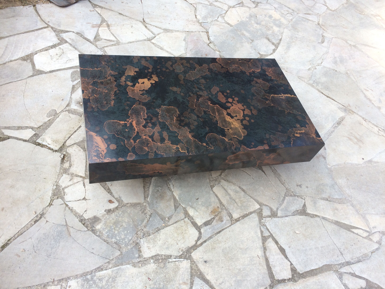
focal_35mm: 29
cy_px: 144
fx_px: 323
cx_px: 192
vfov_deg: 48.2
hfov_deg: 61.7
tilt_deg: -50.9
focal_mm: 4.15
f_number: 2.2
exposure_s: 1/268
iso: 32
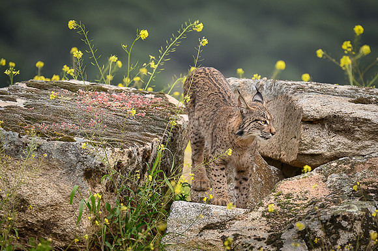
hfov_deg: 4.9
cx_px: 234
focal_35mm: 422
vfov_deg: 3.3
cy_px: 107
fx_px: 4432
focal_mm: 310
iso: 1250
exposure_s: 1/1600
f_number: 5.3
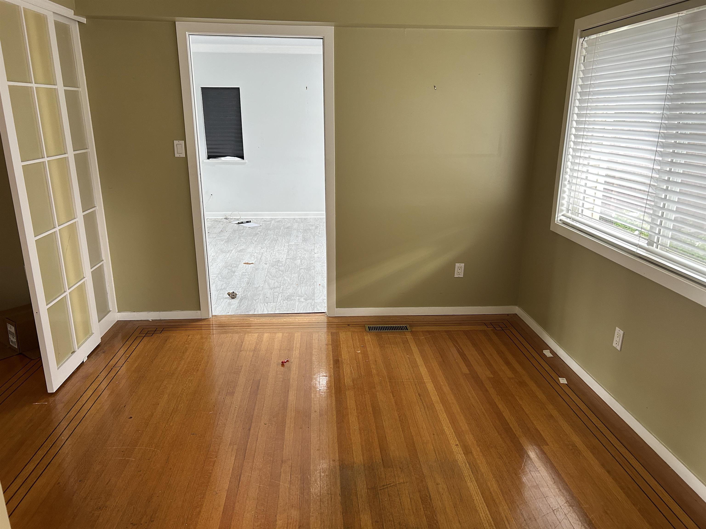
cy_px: 264
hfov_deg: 67.3
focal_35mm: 26
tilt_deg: -17.8
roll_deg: -0.9
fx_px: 530
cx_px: 353
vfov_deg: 53.1
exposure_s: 1/99
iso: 125
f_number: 1.5
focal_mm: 5.7
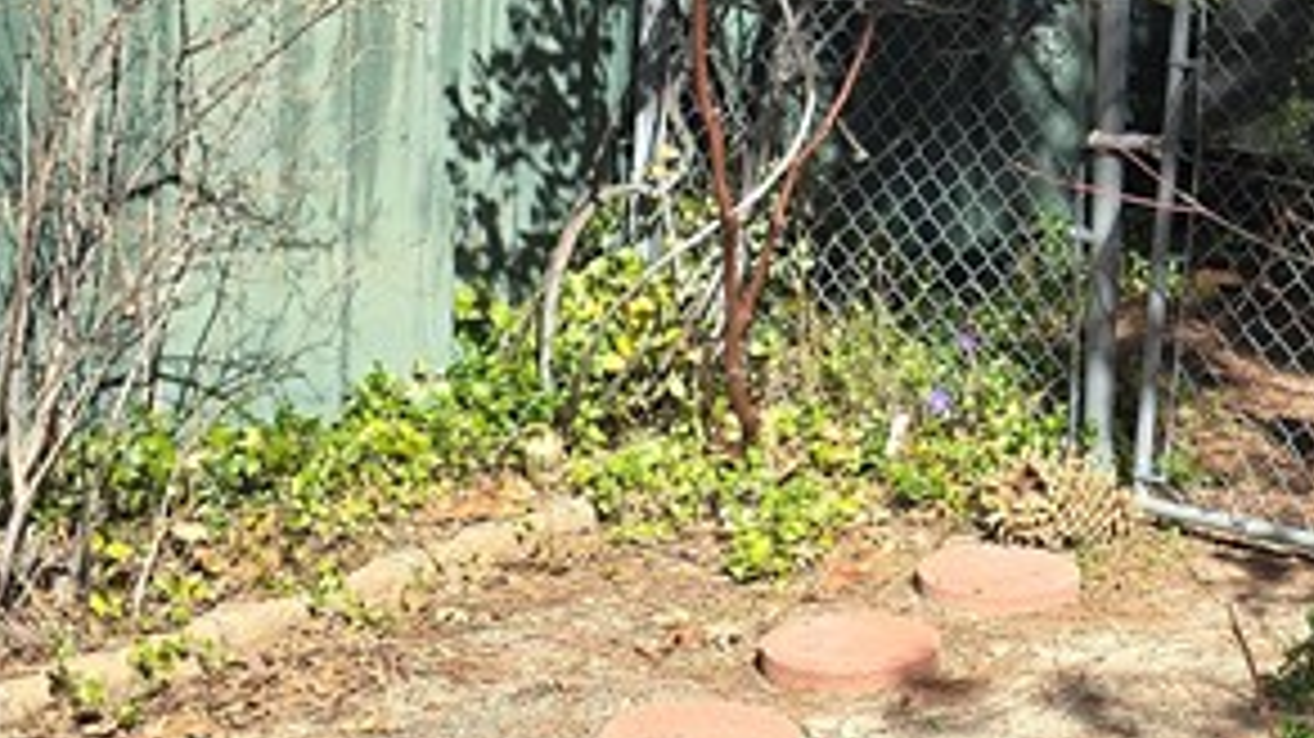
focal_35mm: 88
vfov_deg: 13.2
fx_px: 3065
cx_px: 1508
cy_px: -274
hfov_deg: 22.6
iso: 12
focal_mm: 6.3
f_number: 1.7
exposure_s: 1/411
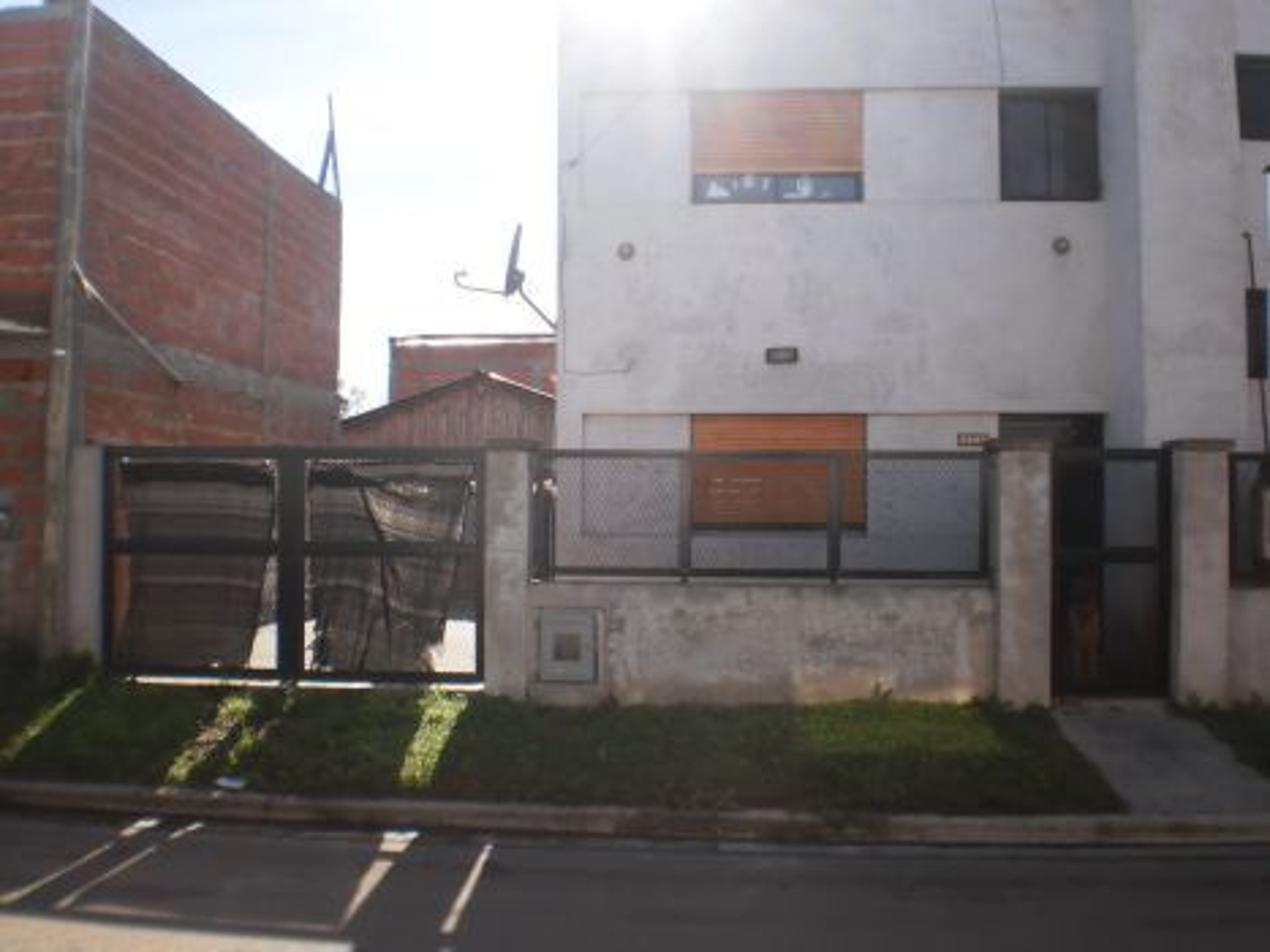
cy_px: 476
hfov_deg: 51.4
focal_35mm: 36
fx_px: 1320
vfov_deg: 39.6
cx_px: 635
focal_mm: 6.3
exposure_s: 1/1000
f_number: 4.6
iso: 200
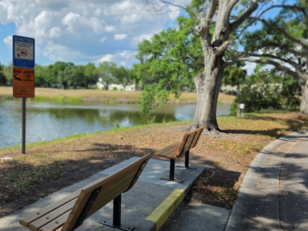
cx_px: 118
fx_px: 285
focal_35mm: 32
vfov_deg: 44.0
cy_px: 136
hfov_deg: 56.2
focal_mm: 6.25
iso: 80
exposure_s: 1/4434
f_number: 1.7
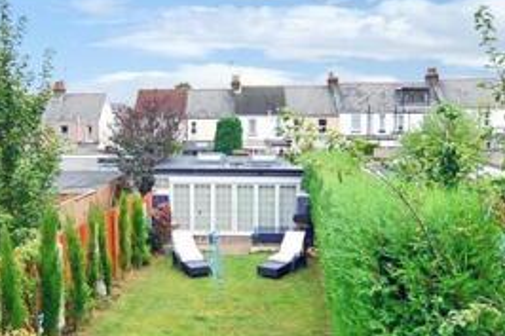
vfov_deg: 35.7
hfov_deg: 51.4
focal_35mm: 37
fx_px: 519
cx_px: 188
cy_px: 208
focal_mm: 10
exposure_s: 1/160
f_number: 6.3
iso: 200
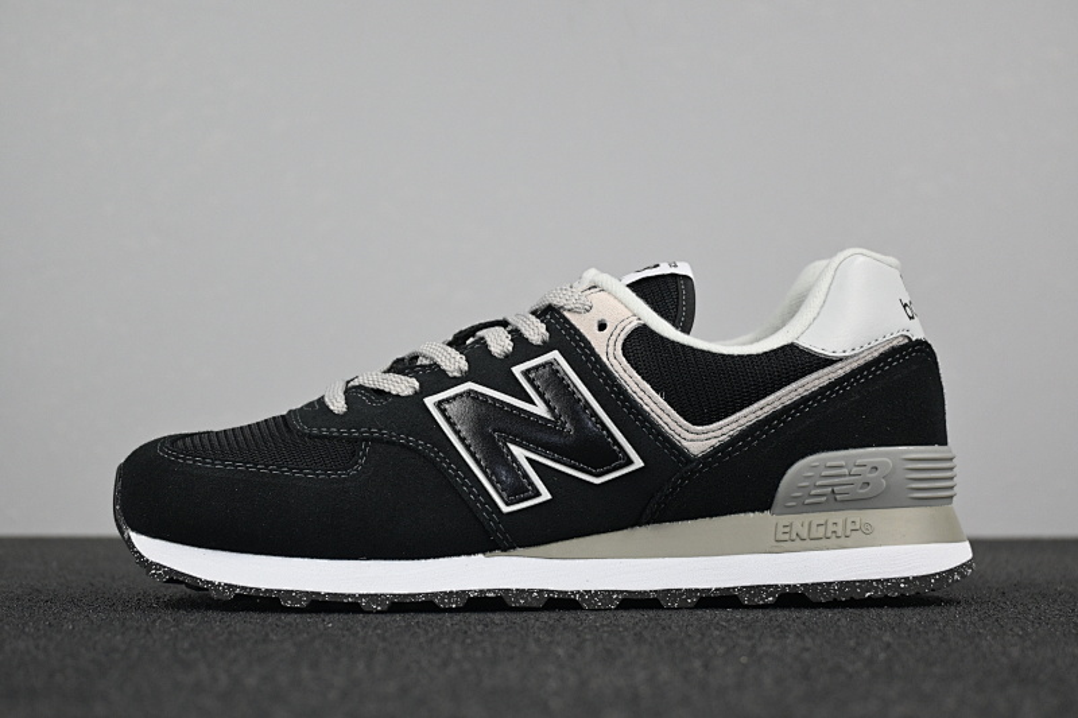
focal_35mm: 57
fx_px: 1706
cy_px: 359
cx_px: 539
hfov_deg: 35.1
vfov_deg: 23.8
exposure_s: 1/125
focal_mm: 38
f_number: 5.6
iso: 800
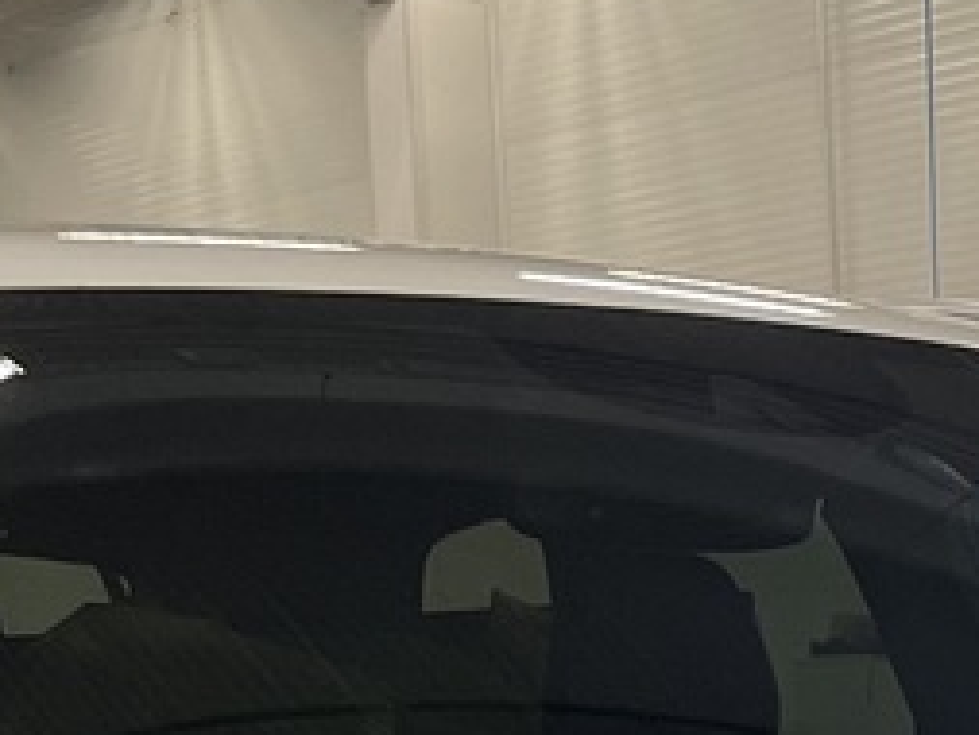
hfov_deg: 12.7
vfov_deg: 9.1
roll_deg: +0.0
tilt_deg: -12.9
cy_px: 1721
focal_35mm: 148
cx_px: 1439
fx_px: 4188
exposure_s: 1/100
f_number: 1.6
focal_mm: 4.2
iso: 100
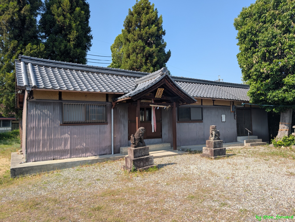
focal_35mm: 24
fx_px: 205
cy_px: 111
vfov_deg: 56.9
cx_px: 148
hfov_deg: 71.5
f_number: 1.68
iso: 23
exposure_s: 1/630
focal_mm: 6.9
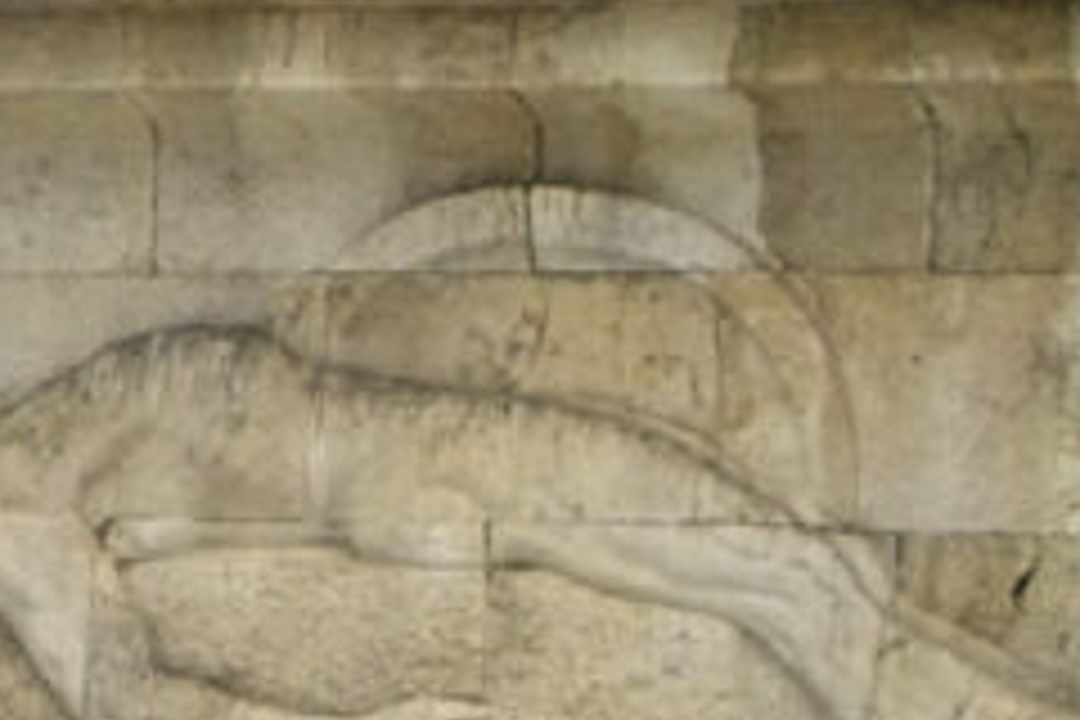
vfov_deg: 5.0
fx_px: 8159
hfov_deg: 7.4
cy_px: 1148
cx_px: -526
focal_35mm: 272
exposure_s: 1/200
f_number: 11
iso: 200
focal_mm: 50
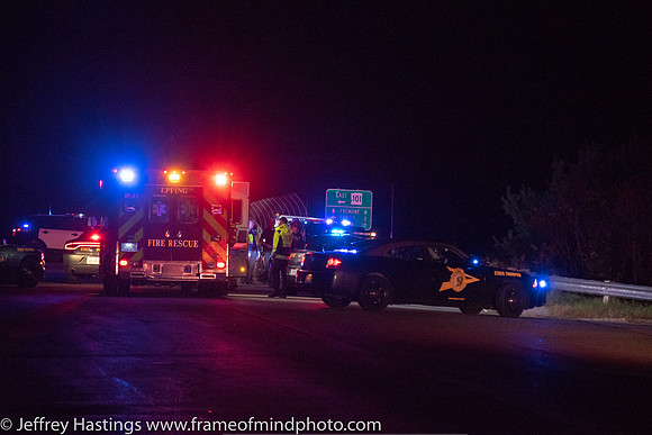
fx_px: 3261
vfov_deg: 7.6
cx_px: 326
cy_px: 218
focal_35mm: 180
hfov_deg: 11.4
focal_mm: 120
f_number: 4.8
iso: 2000
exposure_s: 1/250
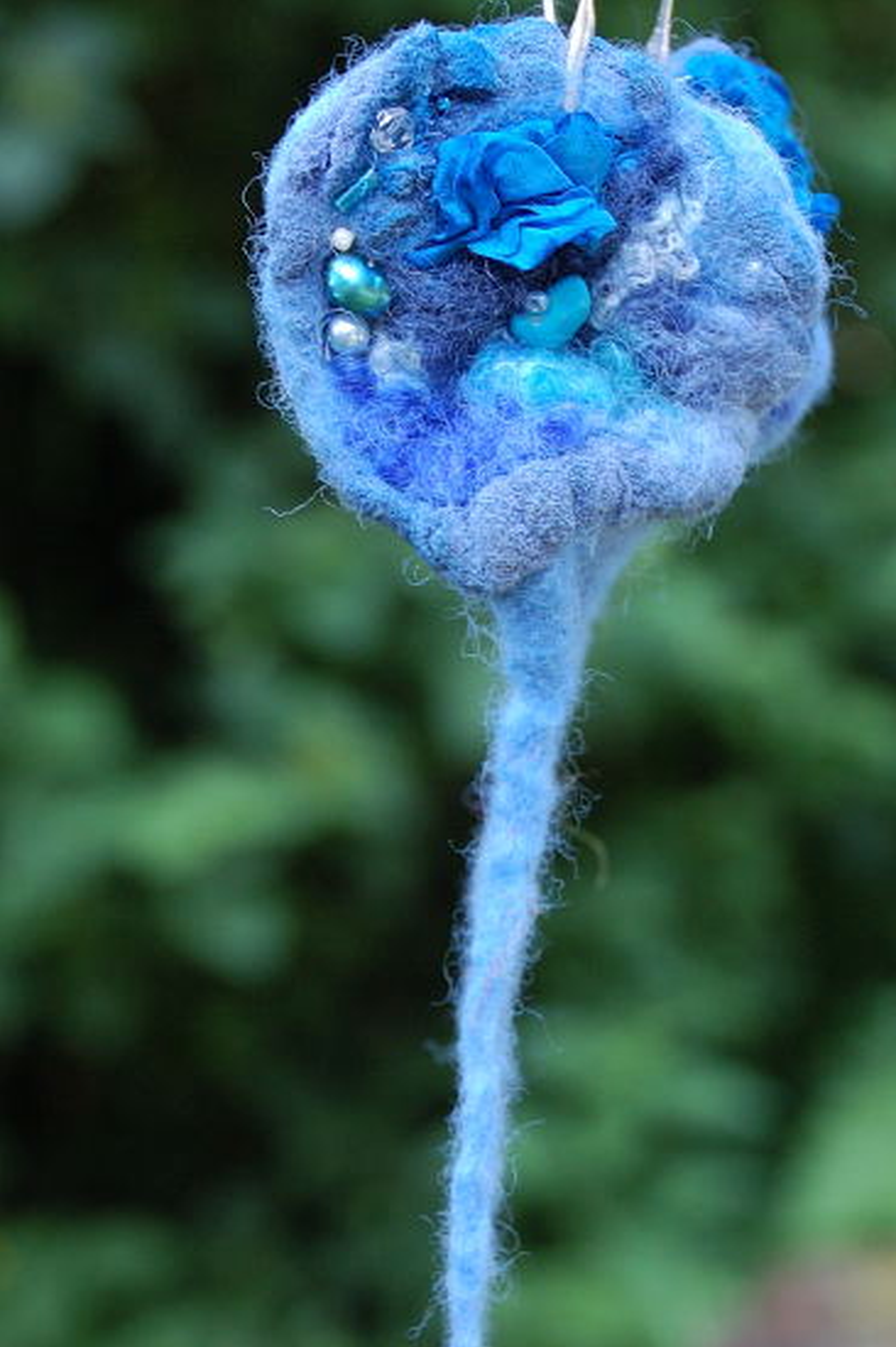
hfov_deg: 14.2
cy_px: 840
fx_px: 3588
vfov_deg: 21.2
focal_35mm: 96
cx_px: 493
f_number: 5
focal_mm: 44
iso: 400
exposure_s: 1/100
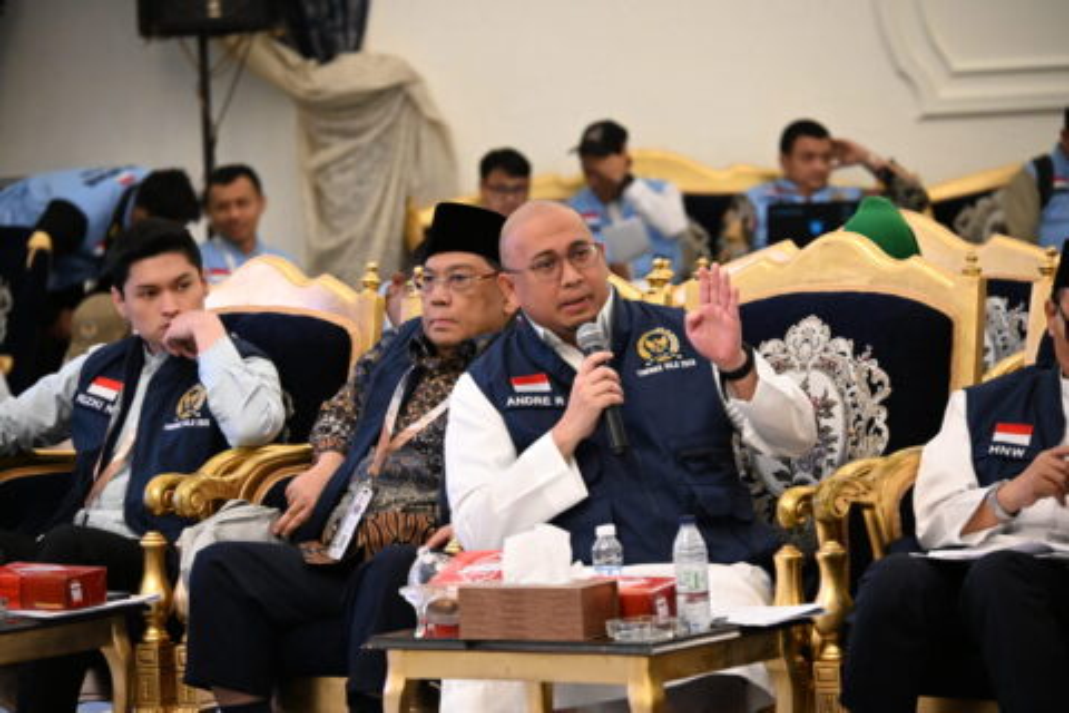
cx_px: 534
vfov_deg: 6.9
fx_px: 5938
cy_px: 356
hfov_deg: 10.3
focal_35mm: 200
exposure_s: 1/258
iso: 10000
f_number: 6.3
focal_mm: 200
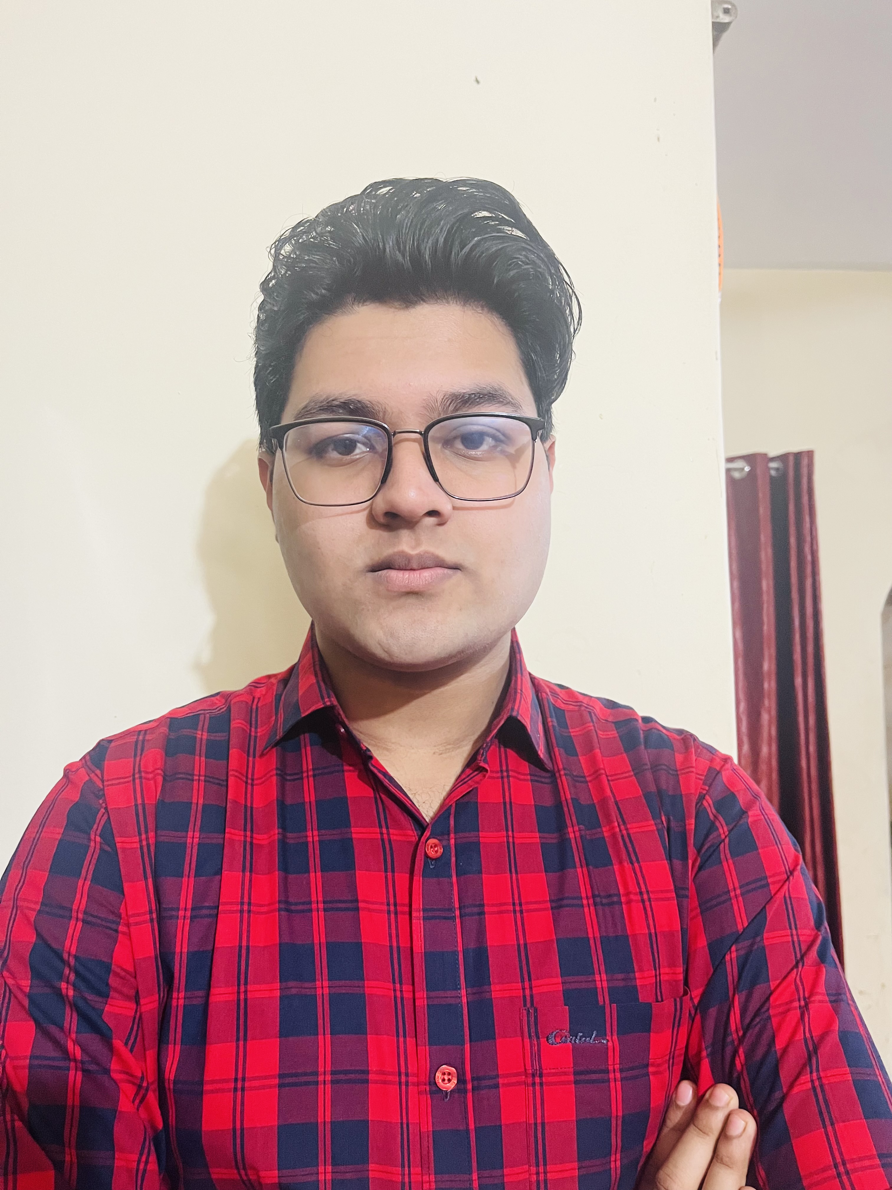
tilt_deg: +4.1
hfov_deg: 53.1
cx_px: 446
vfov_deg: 67.3
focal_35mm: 26
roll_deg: +1.1
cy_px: 595
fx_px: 893
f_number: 1.6
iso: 640
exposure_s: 1/33
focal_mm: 5.1
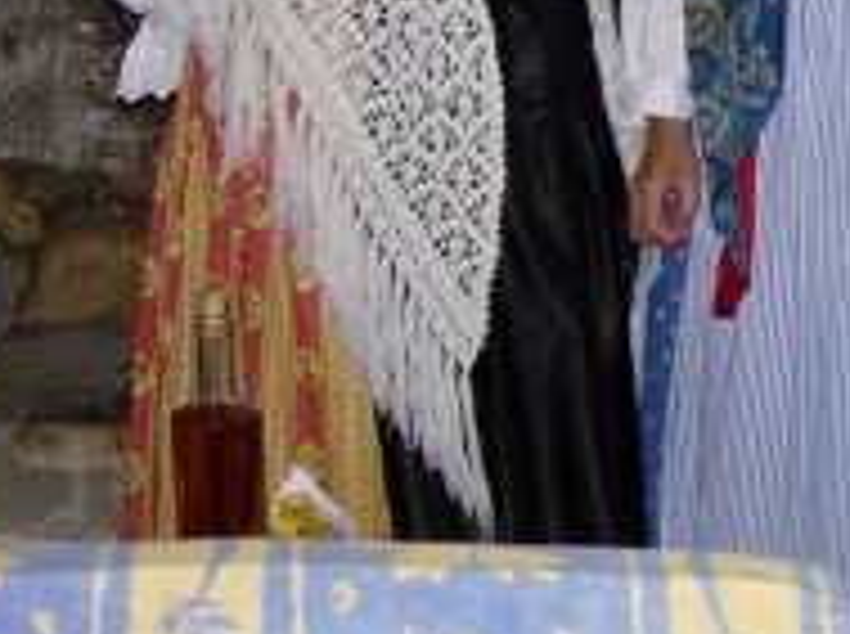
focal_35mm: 129
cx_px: 1088
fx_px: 3162
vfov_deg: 11.1
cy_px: -274
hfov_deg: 14.7
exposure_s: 1/64
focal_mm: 7.8
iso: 79
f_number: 2.8
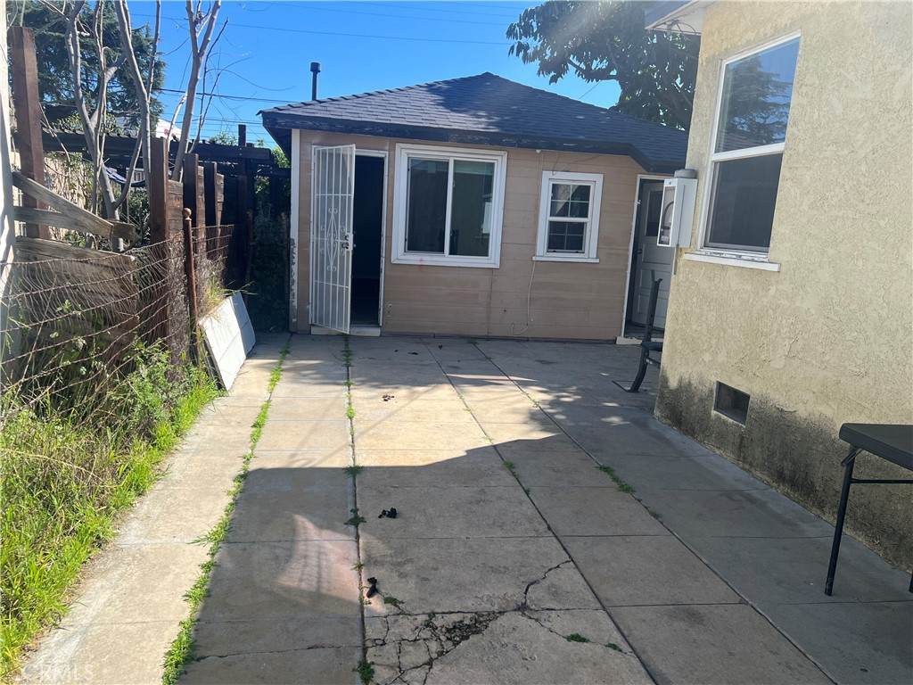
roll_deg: -3.3
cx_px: 456
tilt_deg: -9.2
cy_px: 342
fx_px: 686
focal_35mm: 26
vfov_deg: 53.1
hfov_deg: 67.3
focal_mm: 5.7
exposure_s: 1/2571
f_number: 1.5
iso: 50
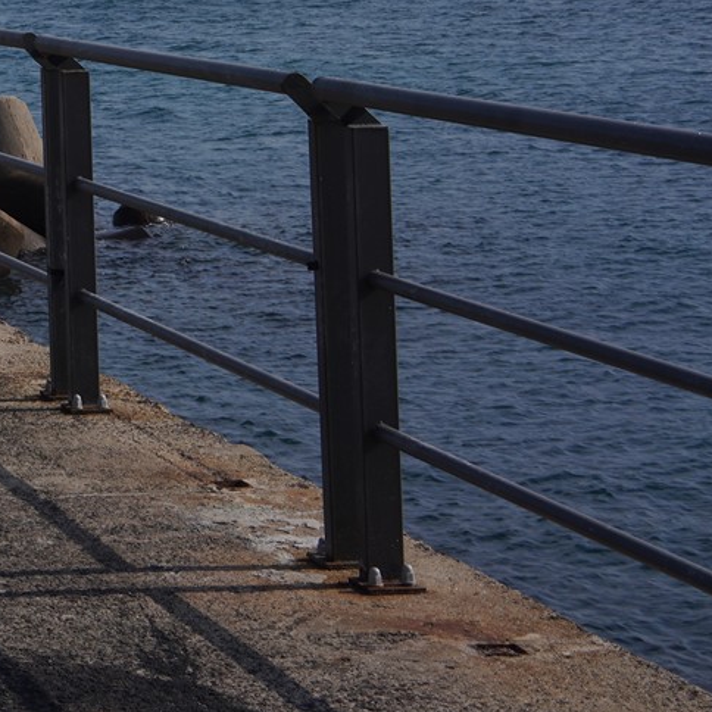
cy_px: -246
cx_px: -708
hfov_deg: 12.5
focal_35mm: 123
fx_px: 2862
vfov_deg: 13.6
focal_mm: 35
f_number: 16
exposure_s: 1/100
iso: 100
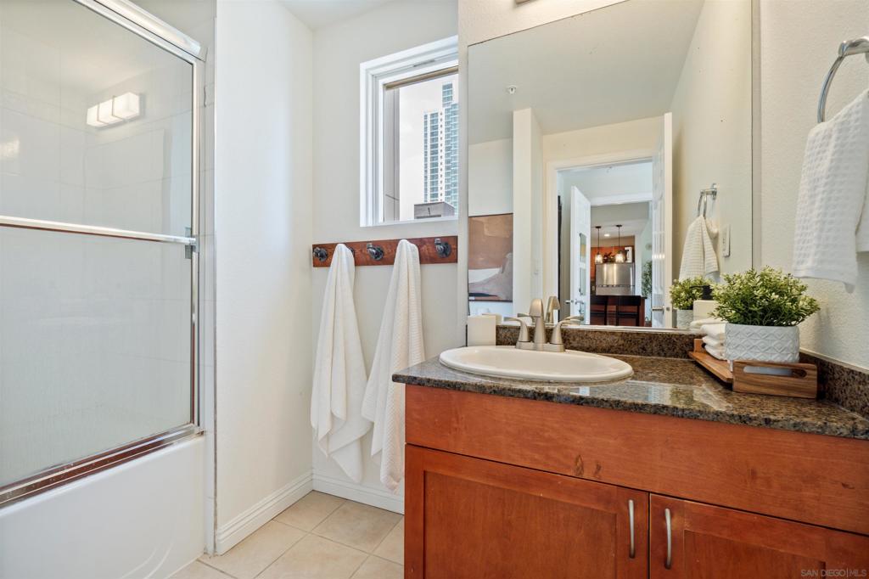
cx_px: 434
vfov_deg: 77.3
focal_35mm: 15
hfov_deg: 100.4
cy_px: 290
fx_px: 362
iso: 100
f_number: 8
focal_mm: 10
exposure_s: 1/3
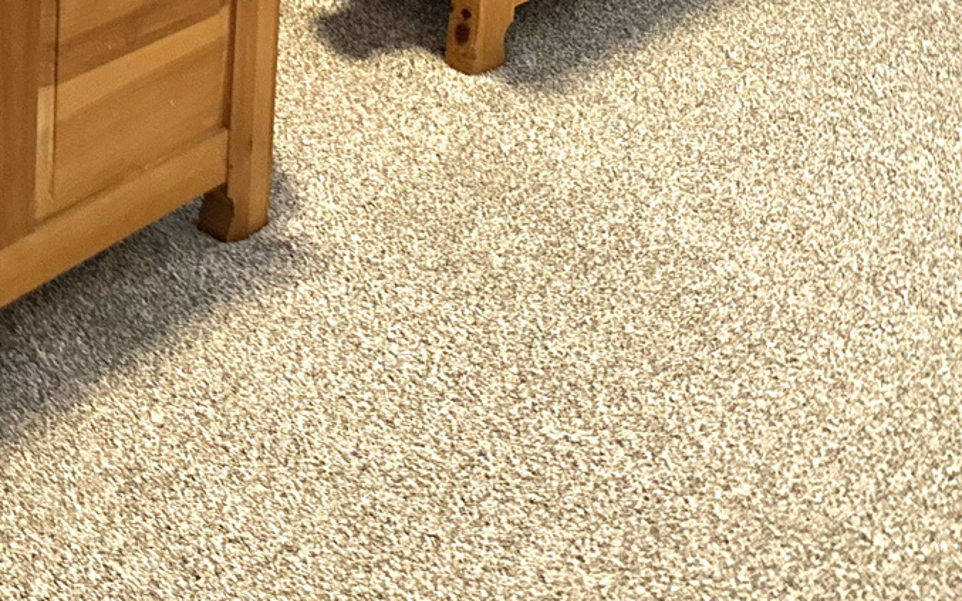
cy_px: -486
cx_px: -152
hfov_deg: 24.6
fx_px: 2019
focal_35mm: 77
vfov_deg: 14.8
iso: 800
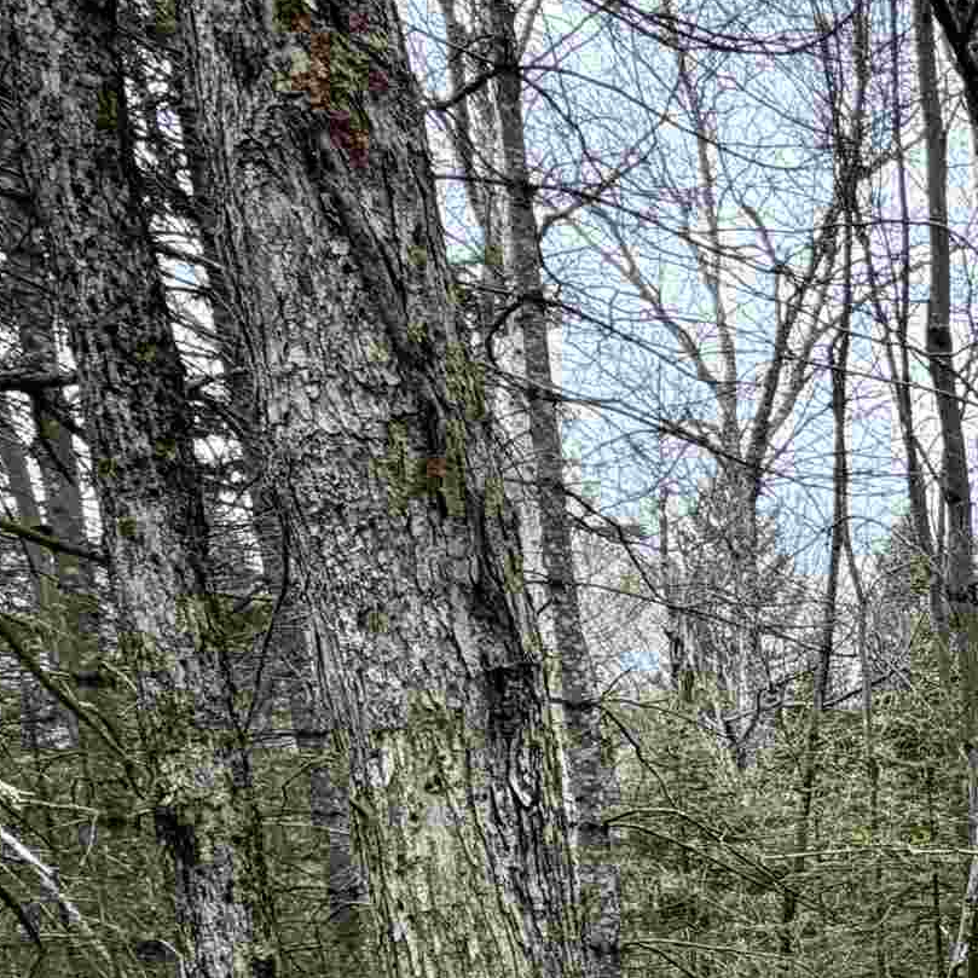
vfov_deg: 31.9
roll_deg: +0.7
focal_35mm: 47
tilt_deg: -11.6
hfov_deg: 28.2
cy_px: 1077
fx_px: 1502
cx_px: 1336
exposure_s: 1/121
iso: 64
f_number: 2.2
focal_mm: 2.22
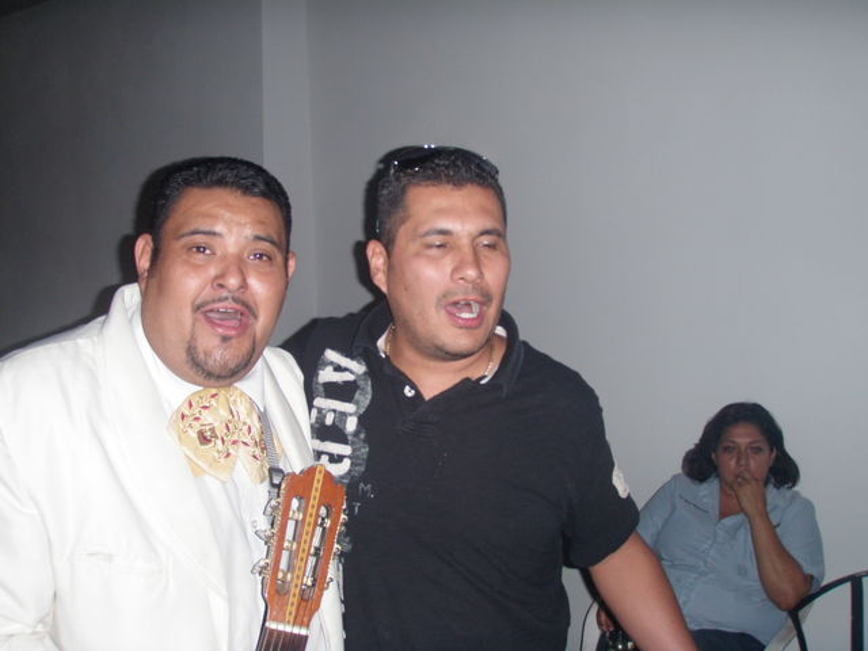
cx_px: 434
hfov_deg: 49.0
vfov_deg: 37.7
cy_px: 326
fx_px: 953
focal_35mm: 38
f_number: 3.5
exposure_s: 1/30
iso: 160
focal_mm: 6.7
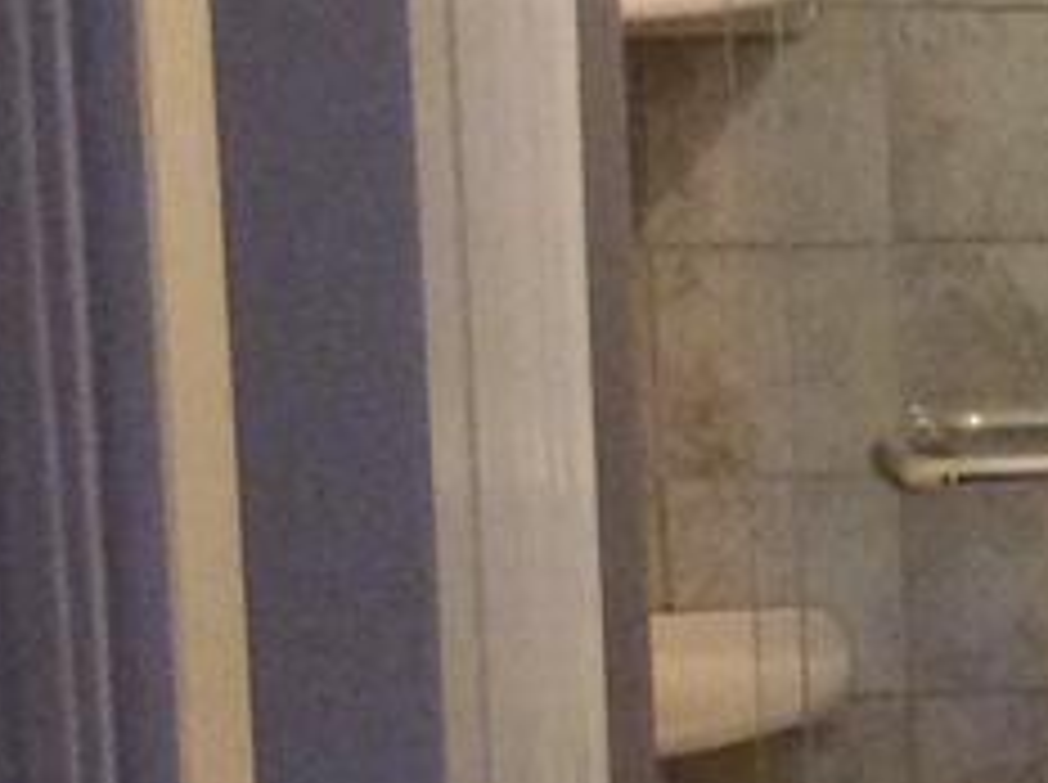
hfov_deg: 10.2
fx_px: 5381
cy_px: 657
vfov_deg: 8.3
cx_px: 2123
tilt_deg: -13.9
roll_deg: -0.8
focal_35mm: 178
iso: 200
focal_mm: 3.3
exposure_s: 1/24
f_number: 2.4
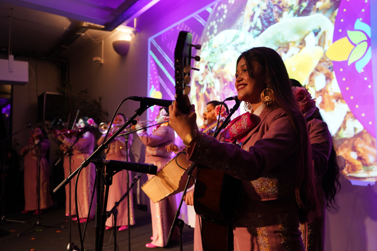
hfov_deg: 65.5
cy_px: 126
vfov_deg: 46.4
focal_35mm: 28
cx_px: 188
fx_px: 293
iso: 2000
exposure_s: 1/160
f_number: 3.5
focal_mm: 28
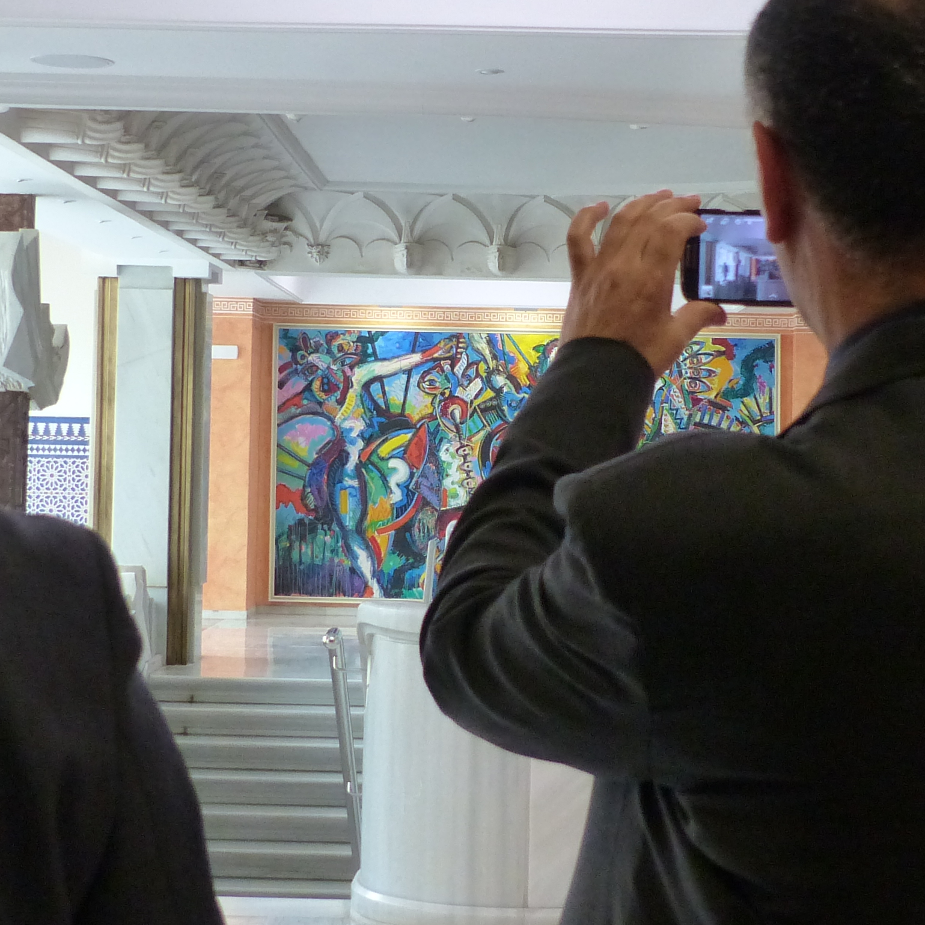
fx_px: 2570
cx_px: 533
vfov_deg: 20.4
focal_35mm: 85
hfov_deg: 20.4
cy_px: 404
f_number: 2.8
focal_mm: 6.6
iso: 400
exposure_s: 1/60
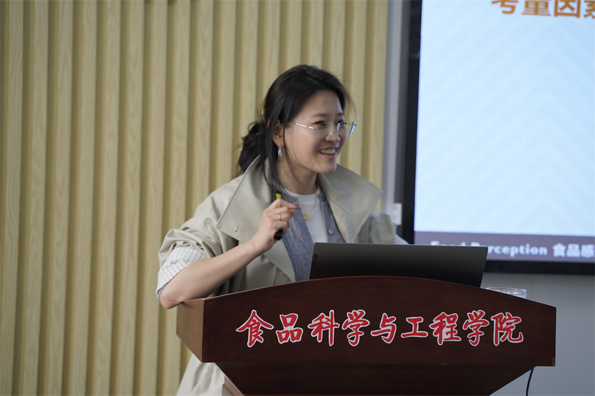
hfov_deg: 28.5
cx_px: 298
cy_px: 198
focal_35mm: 71
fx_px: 1173
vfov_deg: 19.2
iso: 250
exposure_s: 1/160
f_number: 4
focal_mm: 71
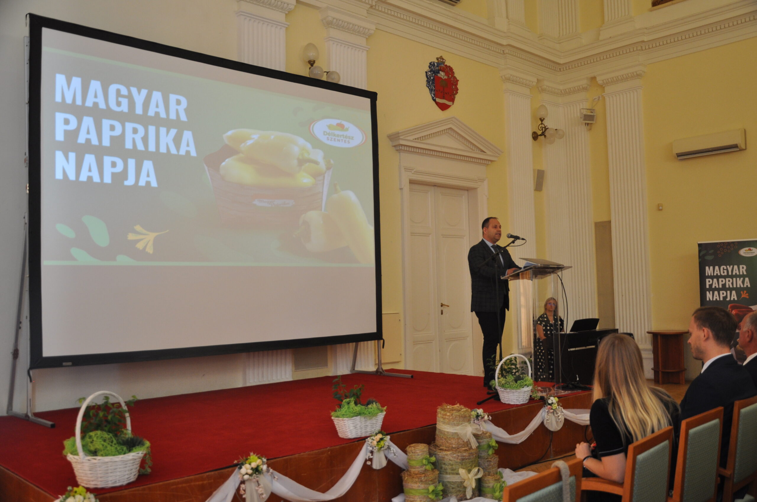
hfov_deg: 57.3
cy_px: 251
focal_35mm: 33
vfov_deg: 39.9
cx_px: 378
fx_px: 693
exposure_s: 1/60
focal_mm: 22
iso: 560
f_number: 4
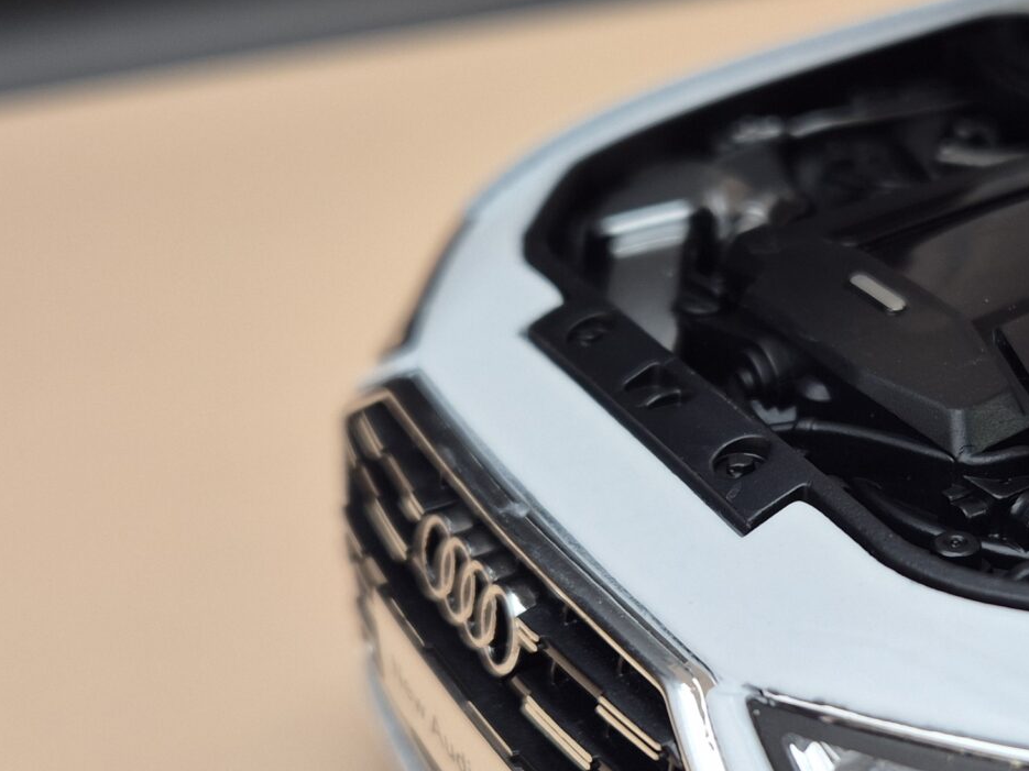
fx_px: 1873
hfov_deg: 29.7
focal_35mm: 63
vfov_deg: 23.2
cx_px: 876
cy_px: 472
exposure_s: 1/100
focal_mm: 5.4
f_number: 1.8
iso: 25
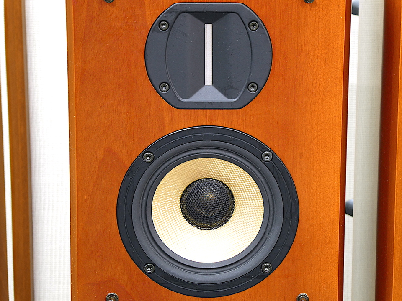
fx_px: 1754
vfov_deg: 9.8
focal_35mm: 151
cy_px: 150
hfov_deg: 13.1
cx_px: 201
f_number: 5.4
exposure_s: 1.3
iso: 100
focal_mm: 27.1
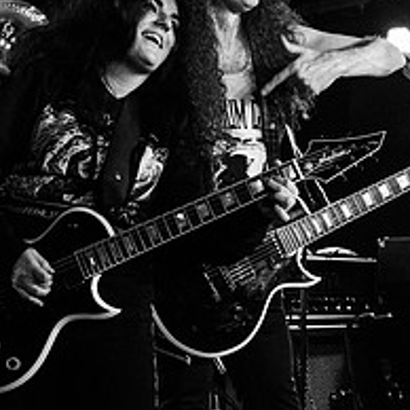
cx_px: 126
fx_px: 1380
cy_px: 106
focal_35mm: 103
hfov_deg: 16.8
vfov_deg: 16.8
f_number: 3.5
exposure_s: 1/160
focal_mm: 24
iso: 2000
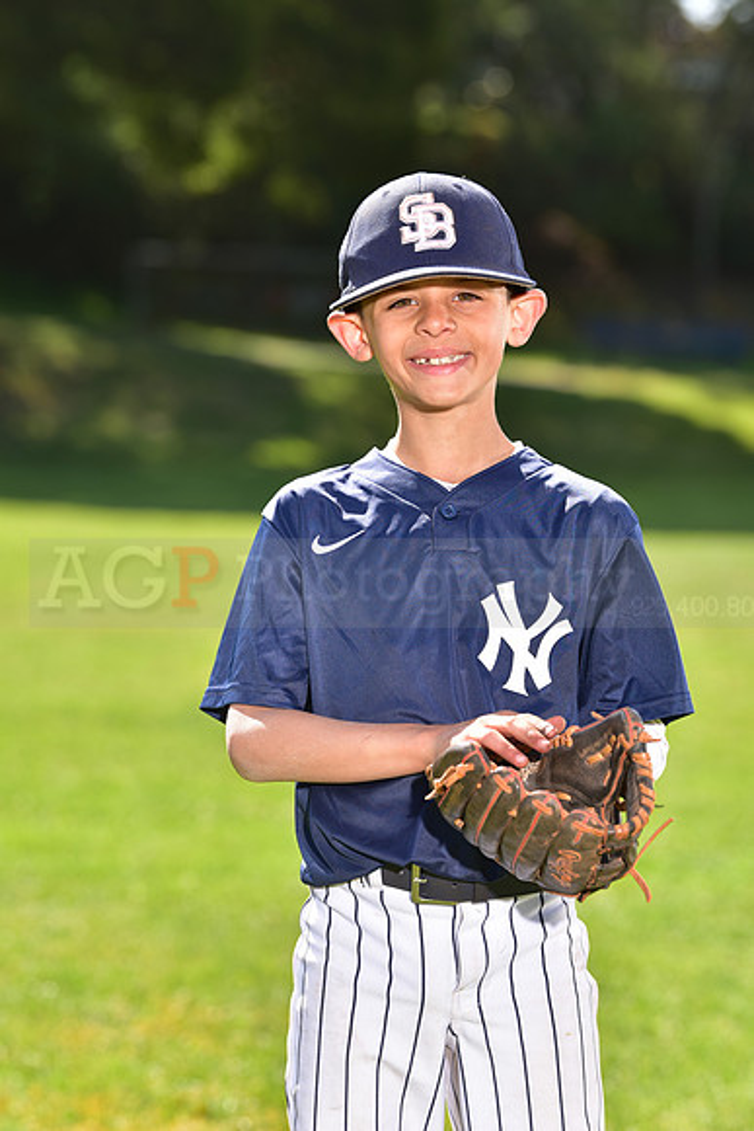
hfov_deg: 9.5
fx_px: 4552
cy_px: 566
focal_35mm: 145
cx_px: 377
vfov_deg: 14.2
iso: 100
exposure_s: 1/250
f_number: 5
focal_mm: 145
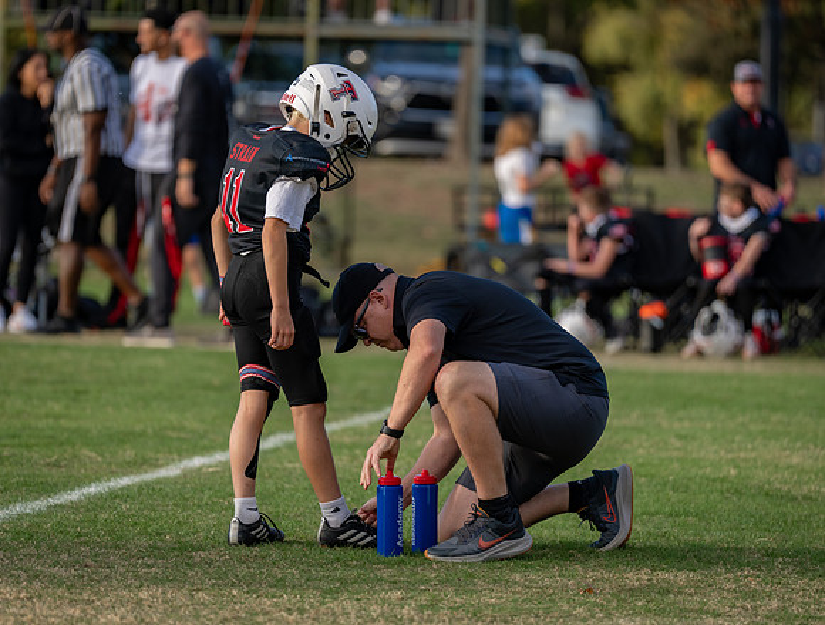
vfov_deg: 5.8
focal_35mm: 258
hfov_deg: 7.7
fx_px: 6159
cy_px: 305
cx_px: 359
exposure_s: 1/1250
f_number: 2.8
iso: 125
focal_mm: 200
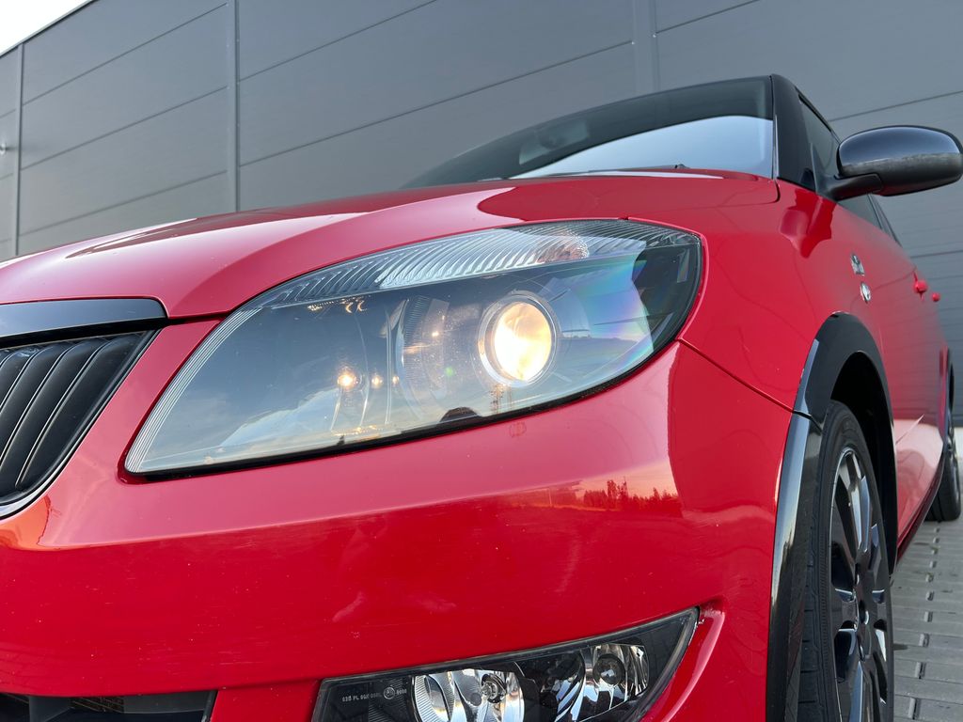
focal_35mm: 26
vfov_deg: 53.1
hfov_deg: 67.3
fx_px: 723
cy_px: 361
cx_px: 482
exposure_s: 1/152
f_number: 1.5
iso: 40
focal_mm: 5.7
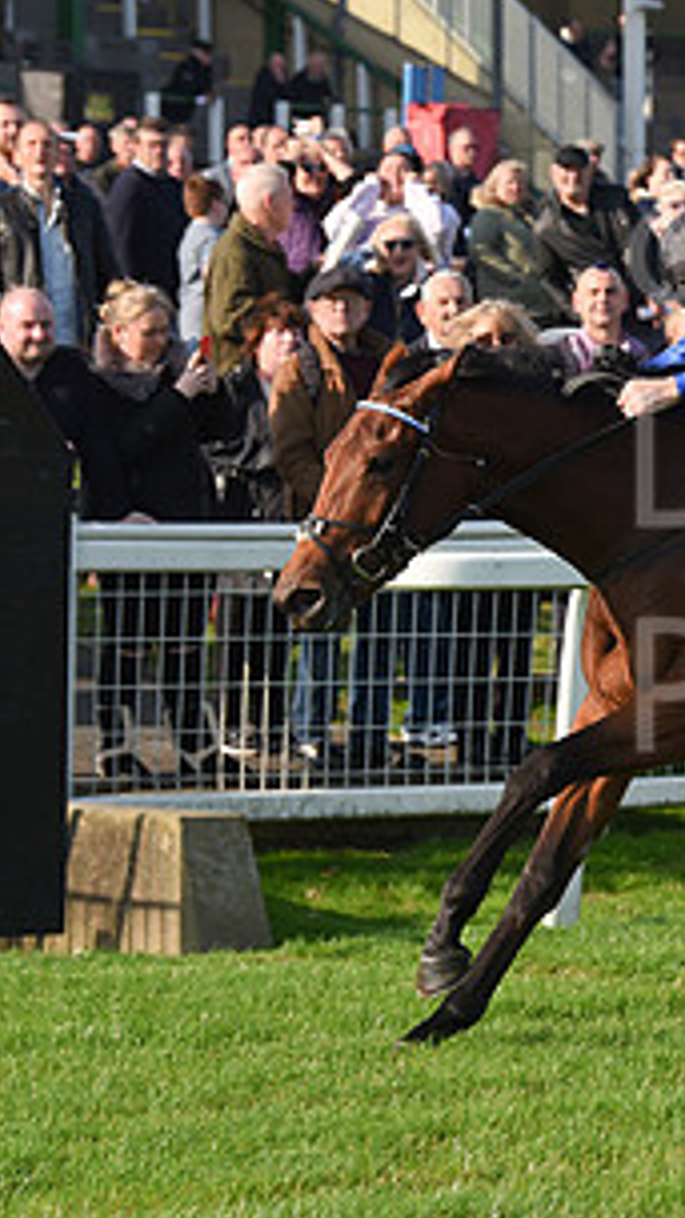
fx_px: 8396
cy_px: 499
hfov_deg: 4.6
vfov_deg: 8.3
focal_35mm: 260
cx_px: 1154
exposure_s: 1/2500
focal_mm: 130
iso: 640
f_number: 6.3
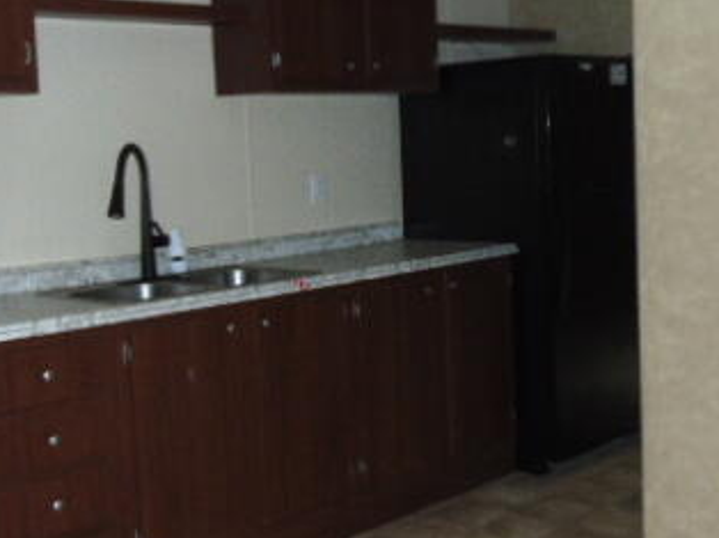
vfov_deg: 28.5
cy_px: 236
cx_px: 318
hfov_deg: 37.5
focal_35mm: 51
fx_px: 1058
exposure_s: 1/30
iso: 200
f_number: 3
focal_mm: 4.5
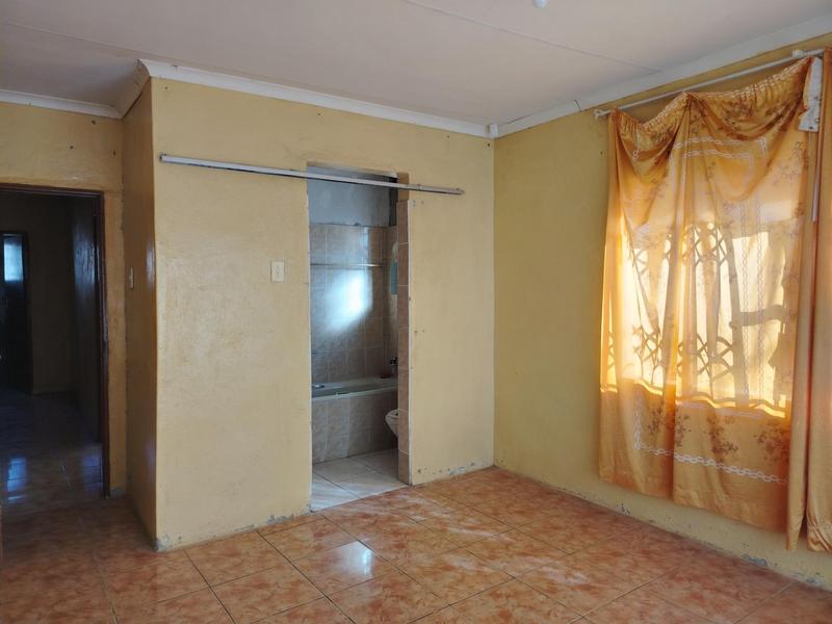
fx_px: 577
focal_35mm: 24
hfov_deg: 71.6
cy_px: 312
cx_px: 416
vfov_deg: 56.8
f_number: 1.75
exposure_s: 1/100
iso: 139
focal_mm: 5.25
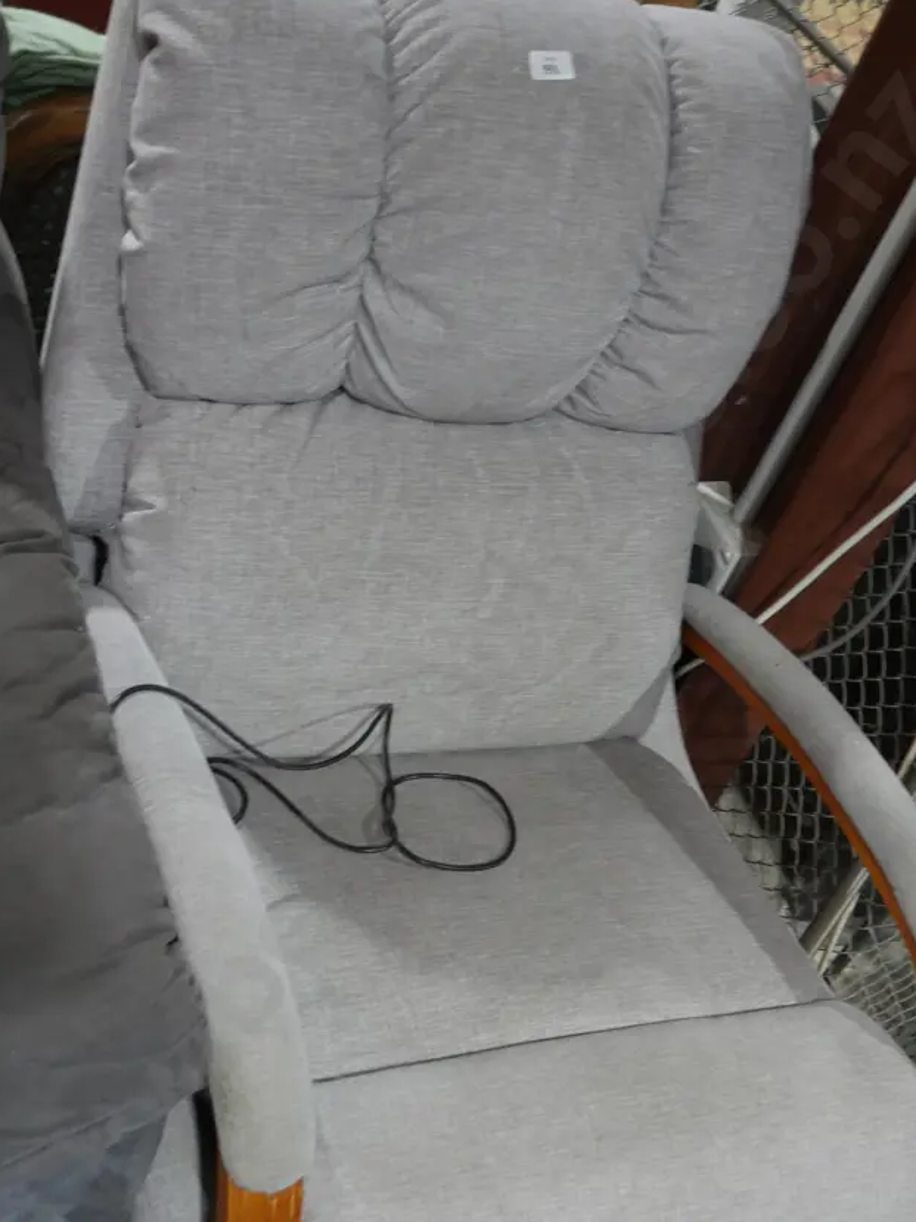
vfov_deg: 40.4
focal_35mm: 47
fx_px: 1658
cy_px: 694
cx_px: 469
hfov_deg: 30.9
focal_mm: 19
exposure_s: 1/60
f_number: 4.1
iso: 800
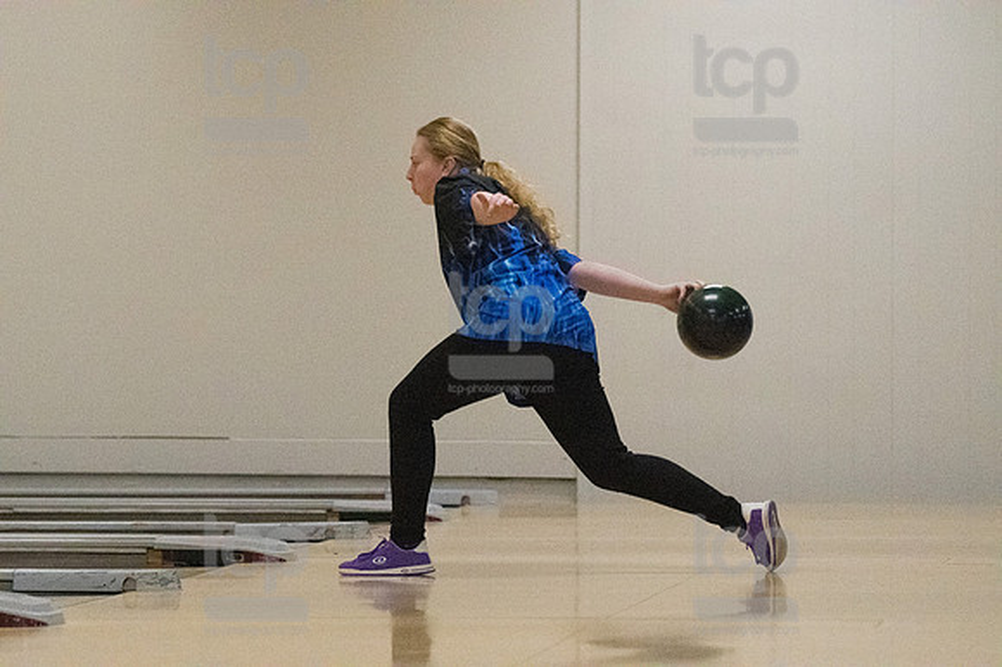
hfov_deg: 10.6
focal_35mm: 195
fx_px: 5424
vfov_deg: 7.0
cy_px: 334
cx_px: 501
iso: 10000
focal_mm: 130
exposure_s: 1/1250
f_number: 4
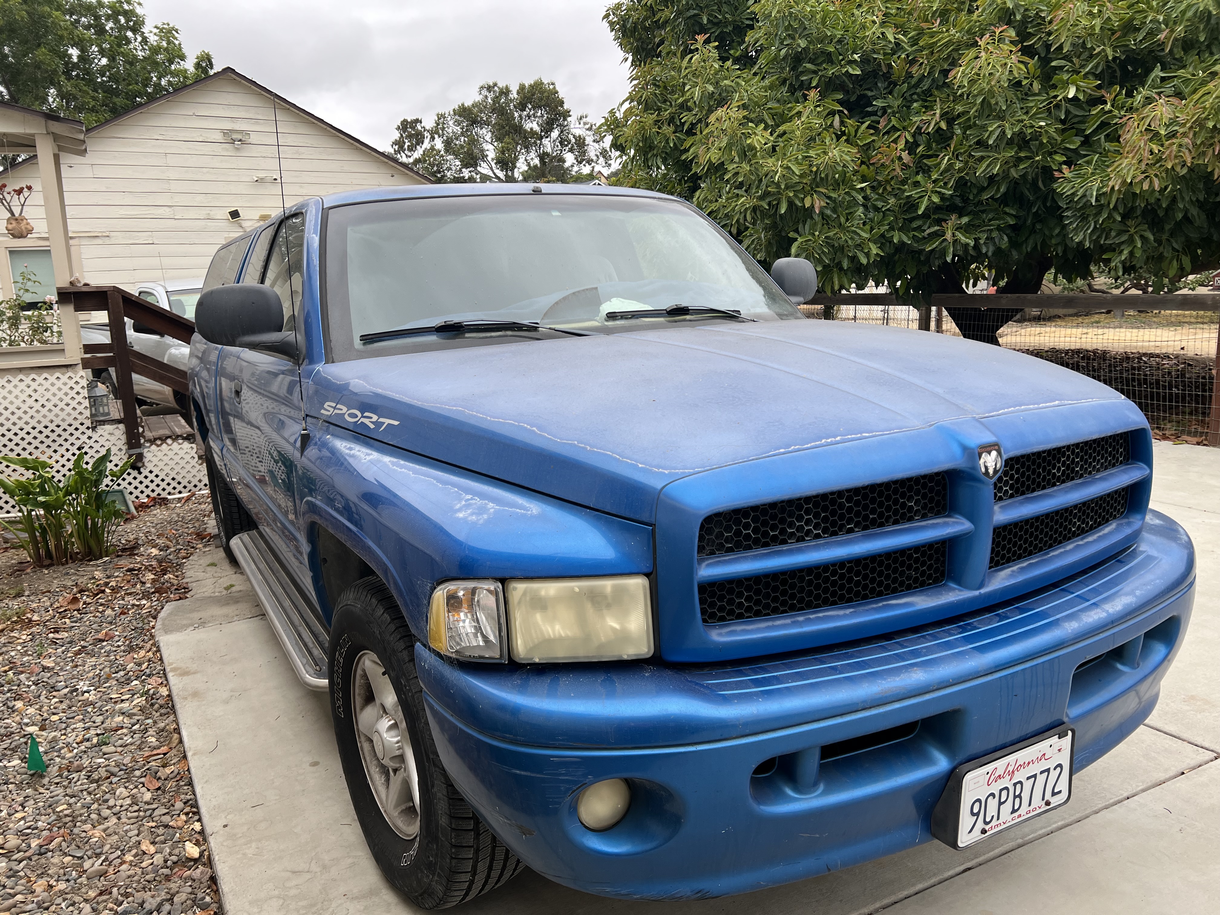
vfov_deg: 53.1
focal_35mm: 26
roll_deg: +2.4
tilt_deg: -11.5
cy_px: 458
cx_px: 610
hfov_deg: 67.3
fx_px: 916
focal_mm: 5.7
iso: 50
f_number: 1.5
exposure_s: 1/678
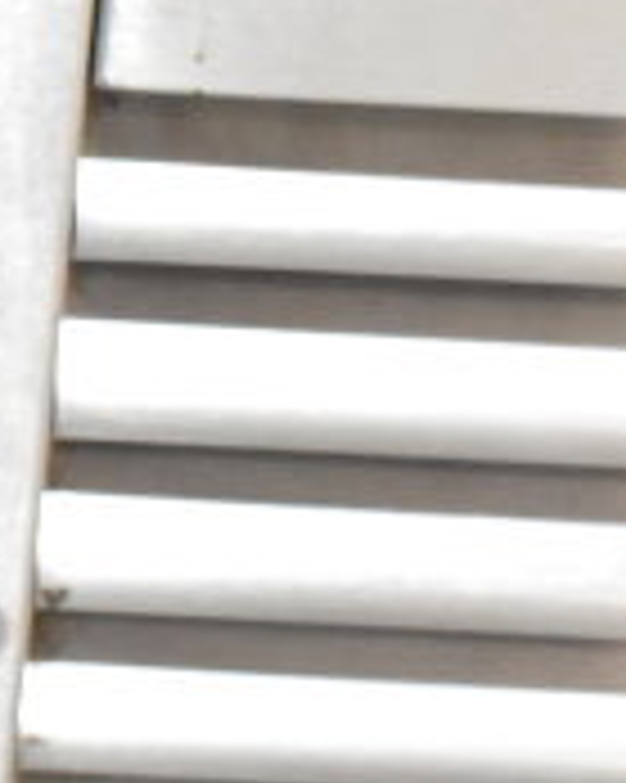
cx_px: -531
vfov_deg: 10.0
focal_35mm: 185
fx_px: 4299
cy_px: -520
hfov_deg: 8.0
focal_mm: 25
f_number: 6.3
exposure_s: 1/160
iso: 6400
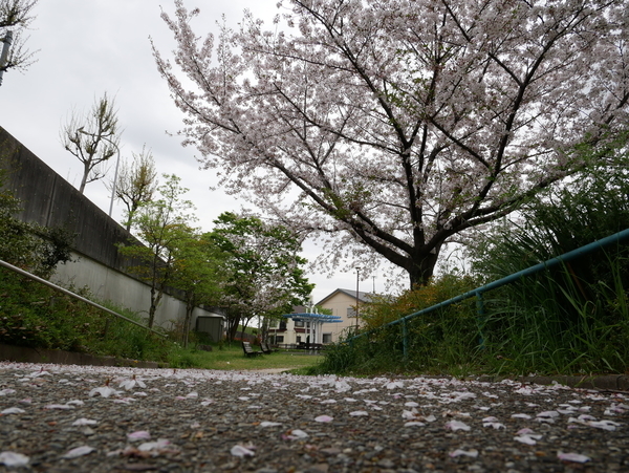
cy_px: 236
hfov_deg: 71.6
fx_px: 436
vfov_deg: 56.9
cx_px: 314
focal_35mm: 24
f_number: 7.1
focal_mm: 12
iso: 200
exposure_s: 1/500
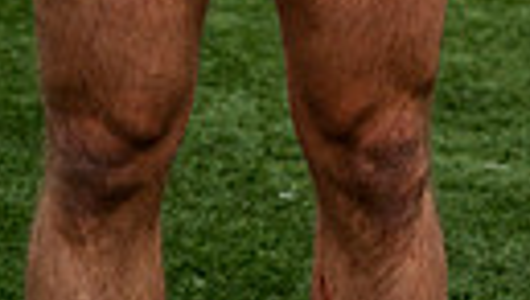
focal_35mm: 256
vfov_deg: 4.6
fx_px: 3603
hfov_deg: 8.4
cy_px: -551
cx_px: 300
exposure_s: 1/200
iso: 320
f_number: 5.6
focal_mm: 70
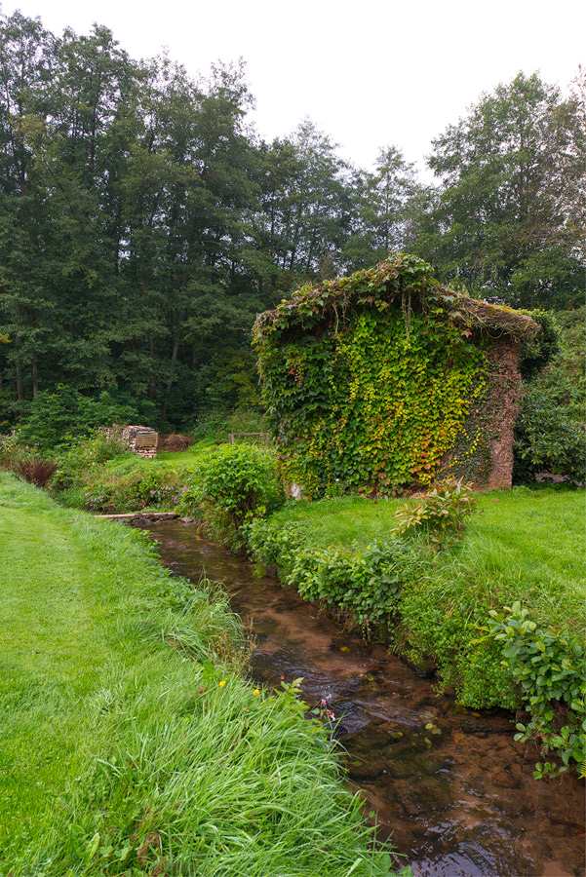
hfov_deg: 53.2
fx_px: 585
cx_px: 293
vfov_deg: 73.7
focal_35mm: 24
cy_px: 438
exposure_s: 1/160
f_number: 8
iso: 800
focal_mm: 24
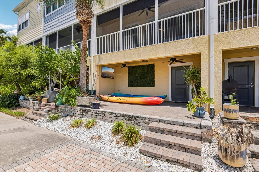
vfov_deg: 73.7
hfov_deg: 96.7
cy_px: 86
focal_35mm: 16
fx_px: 115
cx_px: 130
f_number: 8
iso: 400
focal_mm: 16
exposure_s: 1/1600
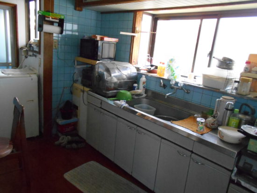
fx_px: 193
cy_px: 96
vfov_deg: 53.1
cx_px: 128
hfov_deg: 67.3
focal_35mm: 26
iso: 800
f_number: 3.2
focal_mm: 4.6
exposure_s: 1/160
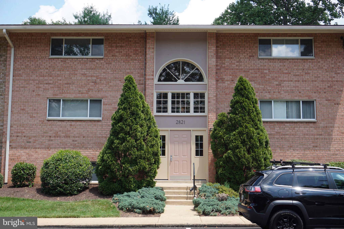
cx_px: 172
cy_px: 114
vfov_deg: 30.8
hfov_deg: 45.0
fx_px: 416
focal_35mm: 44
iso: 100
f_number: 8
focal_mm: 29
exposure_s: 1/125
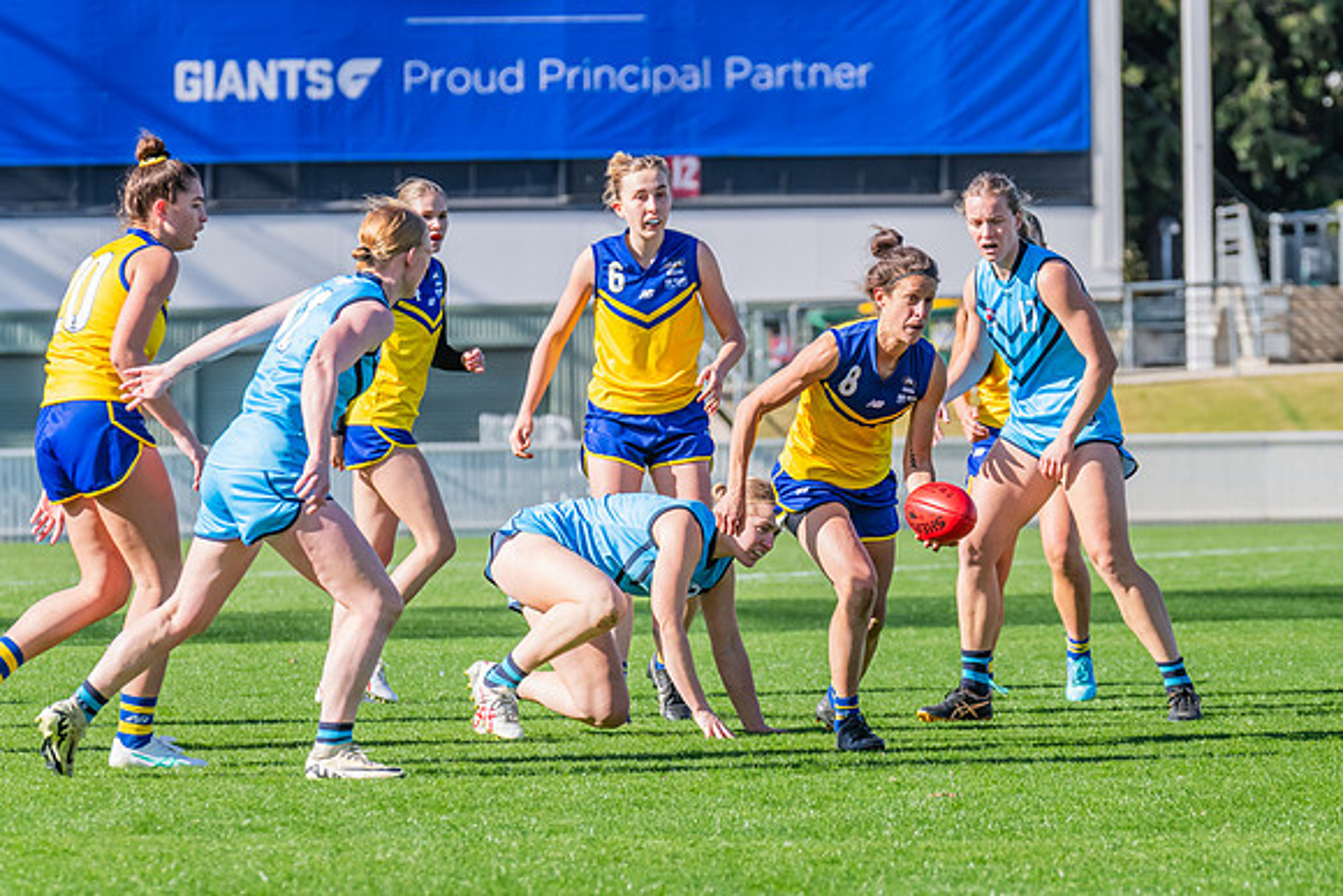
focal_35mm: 334
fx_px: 12463
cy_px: 460
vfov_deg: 4.1
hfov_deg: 6.2
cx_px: 824
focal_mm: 270
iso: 800
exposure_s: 1/1250
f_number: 9
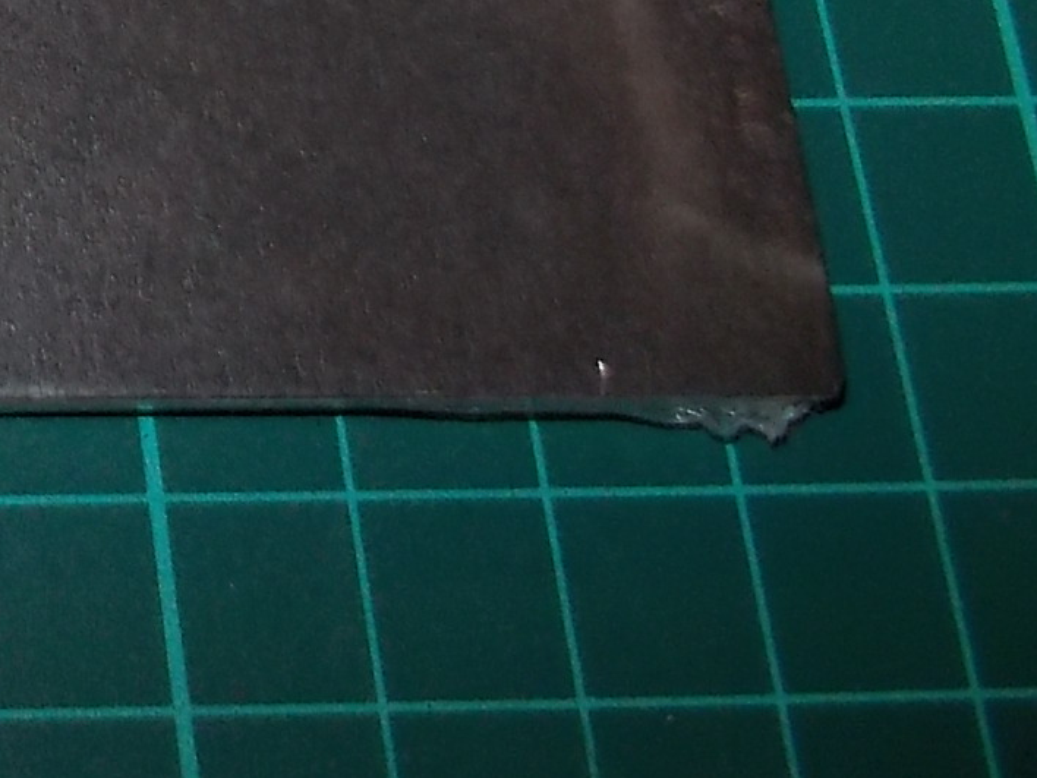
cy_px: -428
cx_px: -539
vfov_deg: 14.7
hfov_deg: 18.5
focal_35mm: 93
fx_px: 2786
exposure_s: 1/30
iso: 200
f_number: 3.3
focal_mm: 4.1
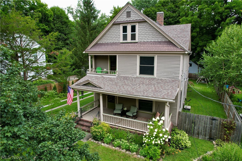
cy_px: 80
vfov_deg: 57.2
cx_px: 121
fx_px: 148
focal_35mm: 22
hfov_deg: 78.6
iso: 100
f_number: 2.8
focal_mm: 8.38
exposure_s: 1/500
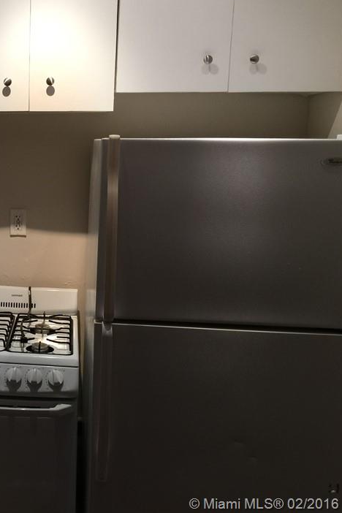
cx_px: -28
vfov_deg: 44.5
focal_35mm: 44
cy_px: 234
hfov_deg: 28.0
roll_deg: -0.9
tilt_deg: -9.6
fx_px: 627
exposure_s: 1/15
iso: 40
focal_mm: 4.15
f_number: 2.2
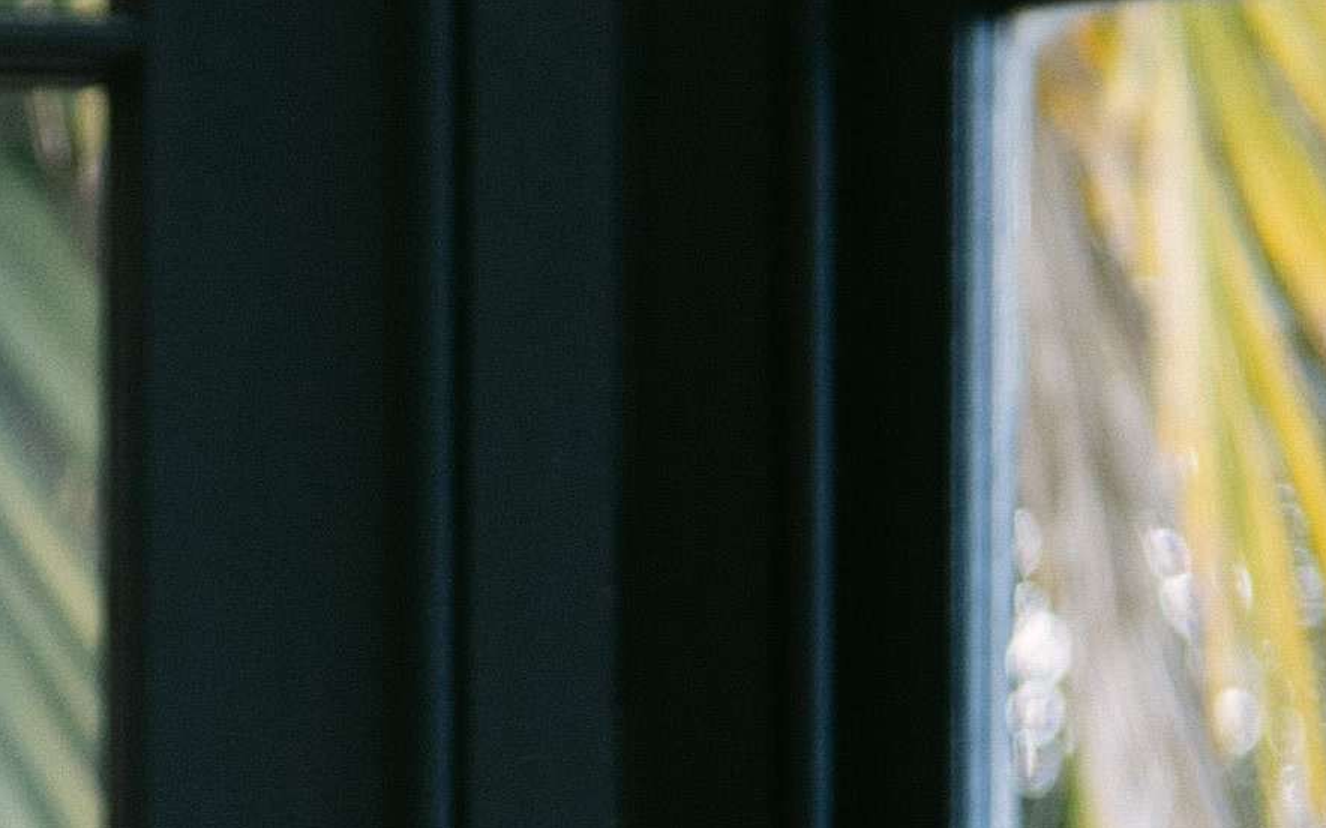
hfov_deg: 4.3
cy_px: 3465
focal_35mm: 486
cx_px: -1520
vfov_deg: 2.6
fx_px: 17559
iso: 320
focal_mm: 53
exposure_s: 1/320
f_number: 2.8
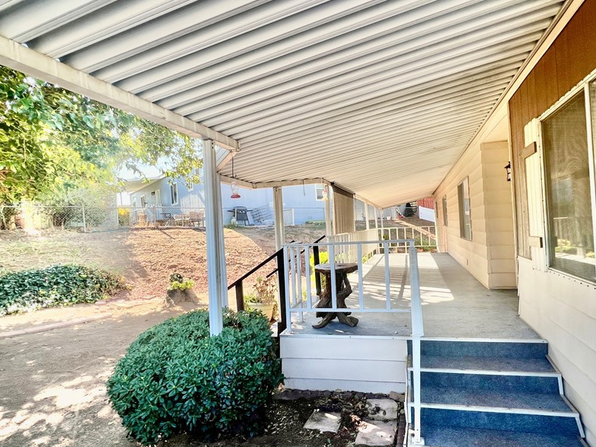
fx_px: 293
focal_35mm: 17
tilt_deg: -0.8
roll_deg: -0.1
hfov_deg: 90.5
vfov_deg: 74.7
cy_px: 232
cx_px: 338
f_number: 1.8
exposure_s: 1/191
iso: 32
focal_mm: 1.57
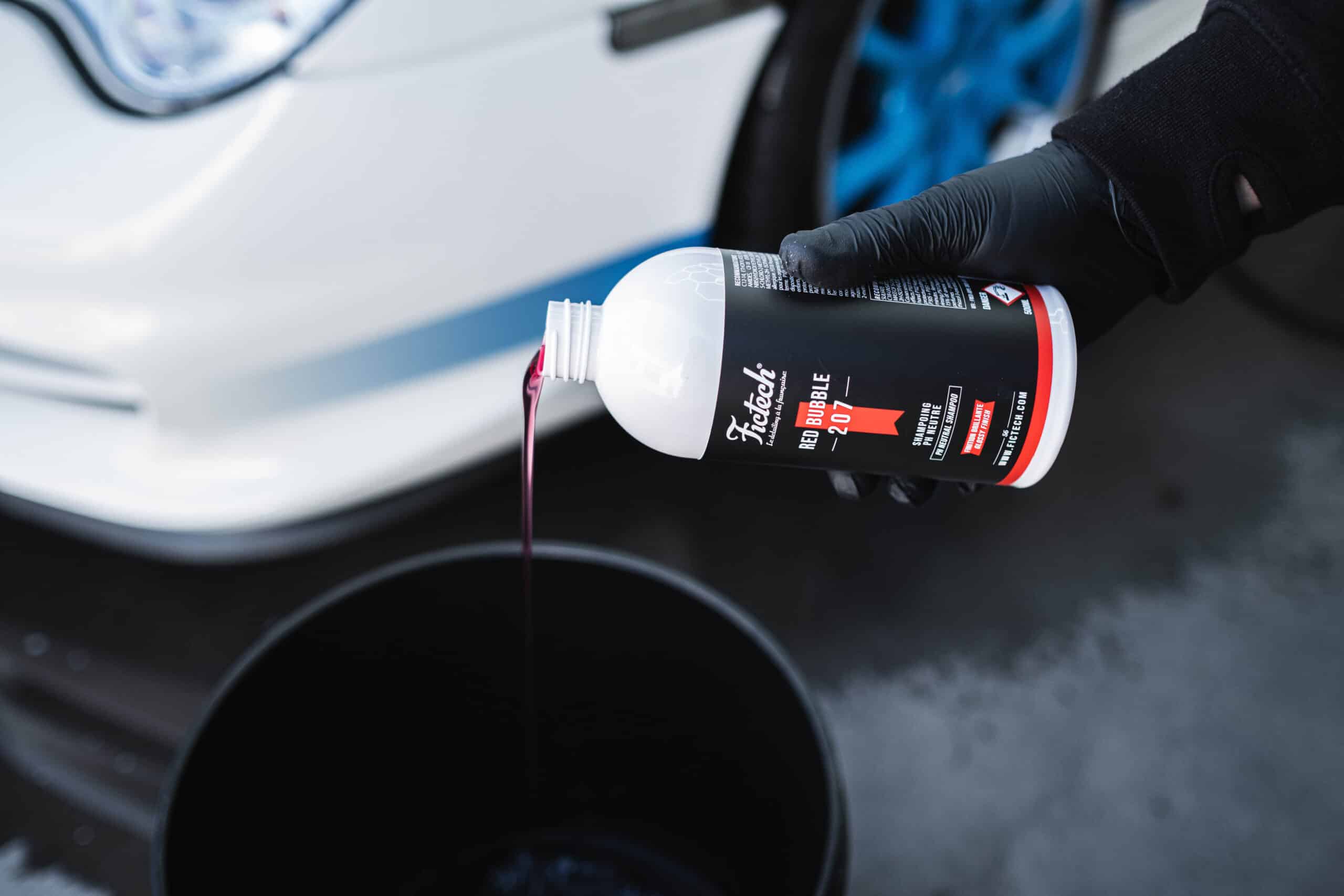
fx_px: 1307
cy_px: 448
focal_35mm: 35
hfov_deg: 54.4
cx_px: 672
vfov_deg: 37.9
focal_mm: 23
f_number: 2
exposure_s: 1/160
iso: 250
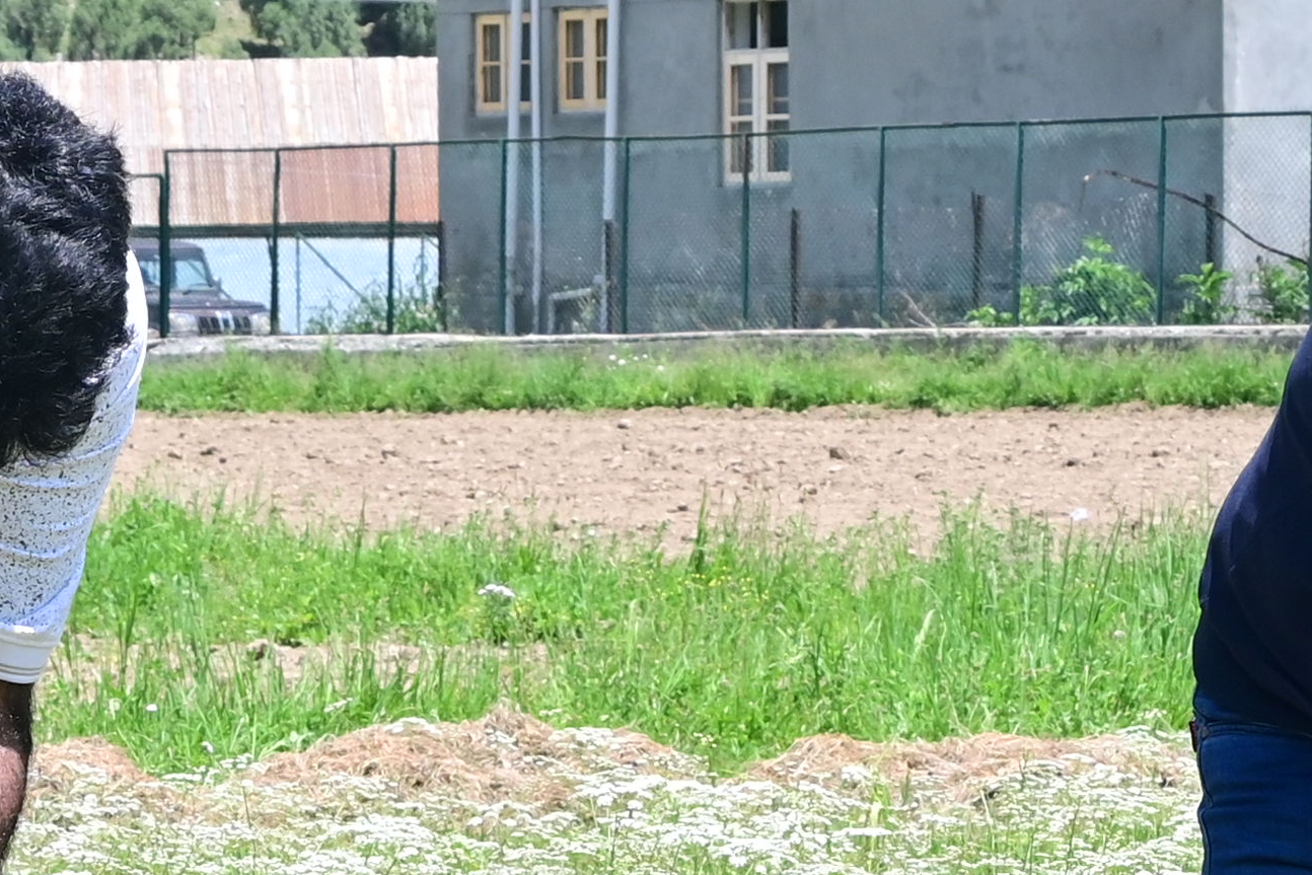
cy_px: 909
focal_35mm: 187
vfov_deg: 7.3
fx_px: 6821
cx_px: 70
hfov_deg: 10.9
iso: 200
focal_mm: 29
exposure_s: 1/250
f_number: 8
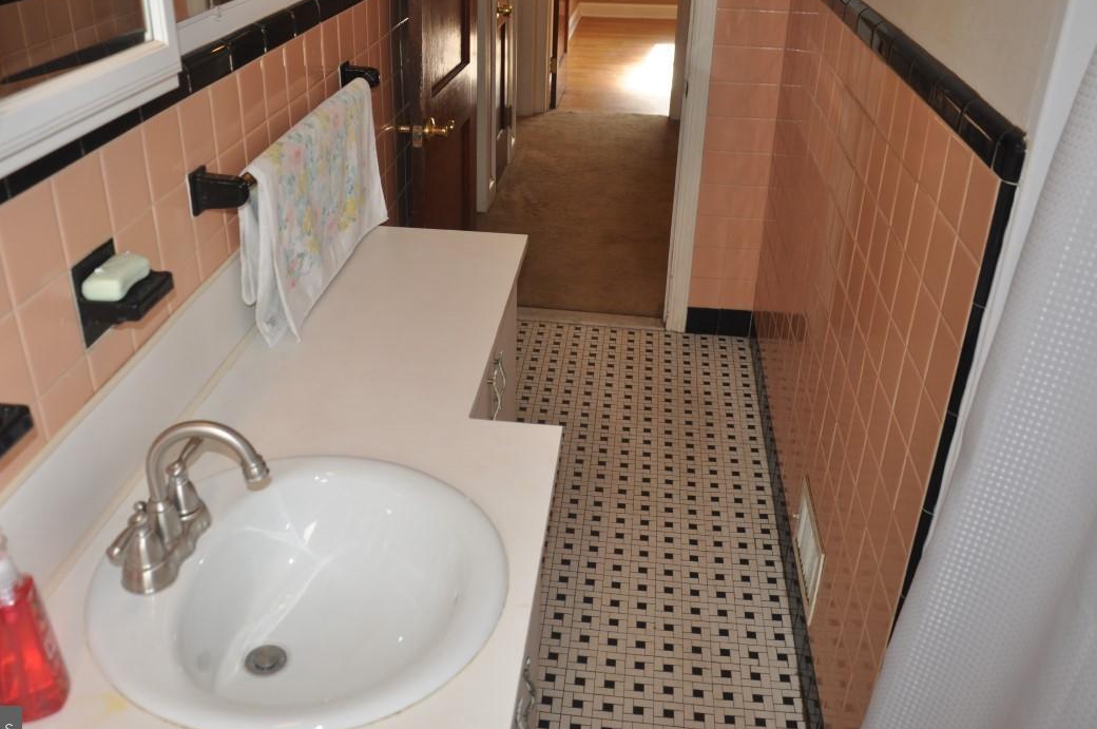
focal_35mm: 30
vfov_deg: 43.5
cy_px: 344
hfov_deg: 61.9
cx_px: 500
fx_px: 913
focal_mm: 18
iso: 200
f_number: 3.5
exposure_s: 1/60
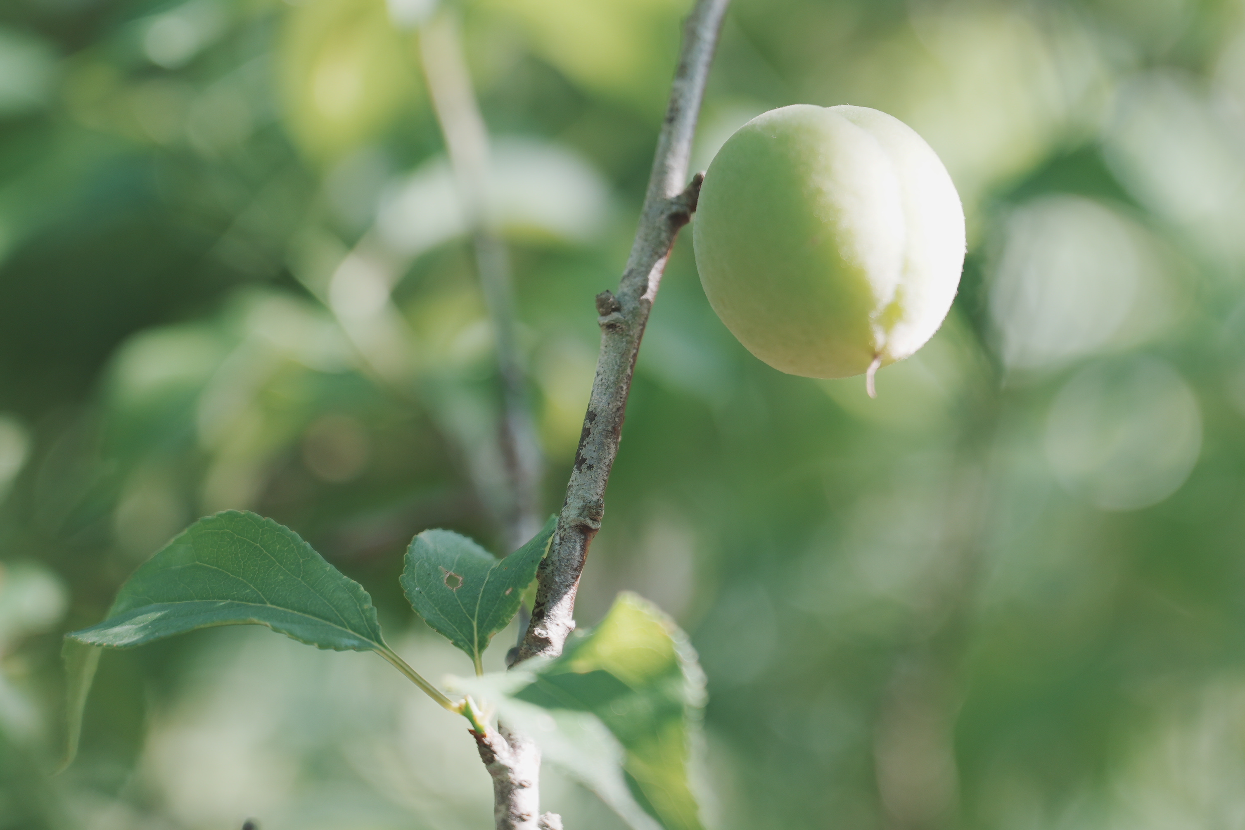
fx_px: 3700
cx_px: 837
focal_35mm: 107
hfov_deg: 19.0
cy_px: 209
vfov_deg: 12.8
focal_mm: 70
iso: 125
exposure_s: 1/80
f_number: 4
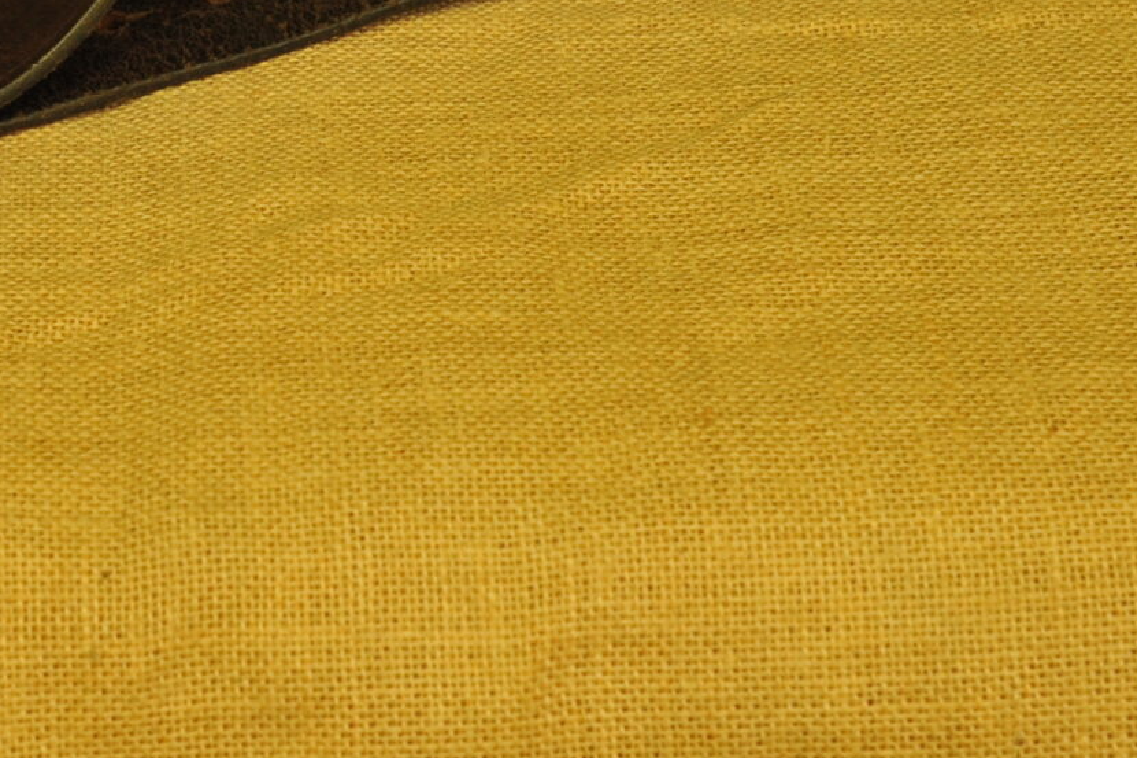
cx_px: 99
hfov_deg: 13.7
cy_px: -120
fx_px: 4673
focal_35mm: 148
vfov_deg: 9.2
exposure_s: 1/80
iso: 1250
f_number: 5.6
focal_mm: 48
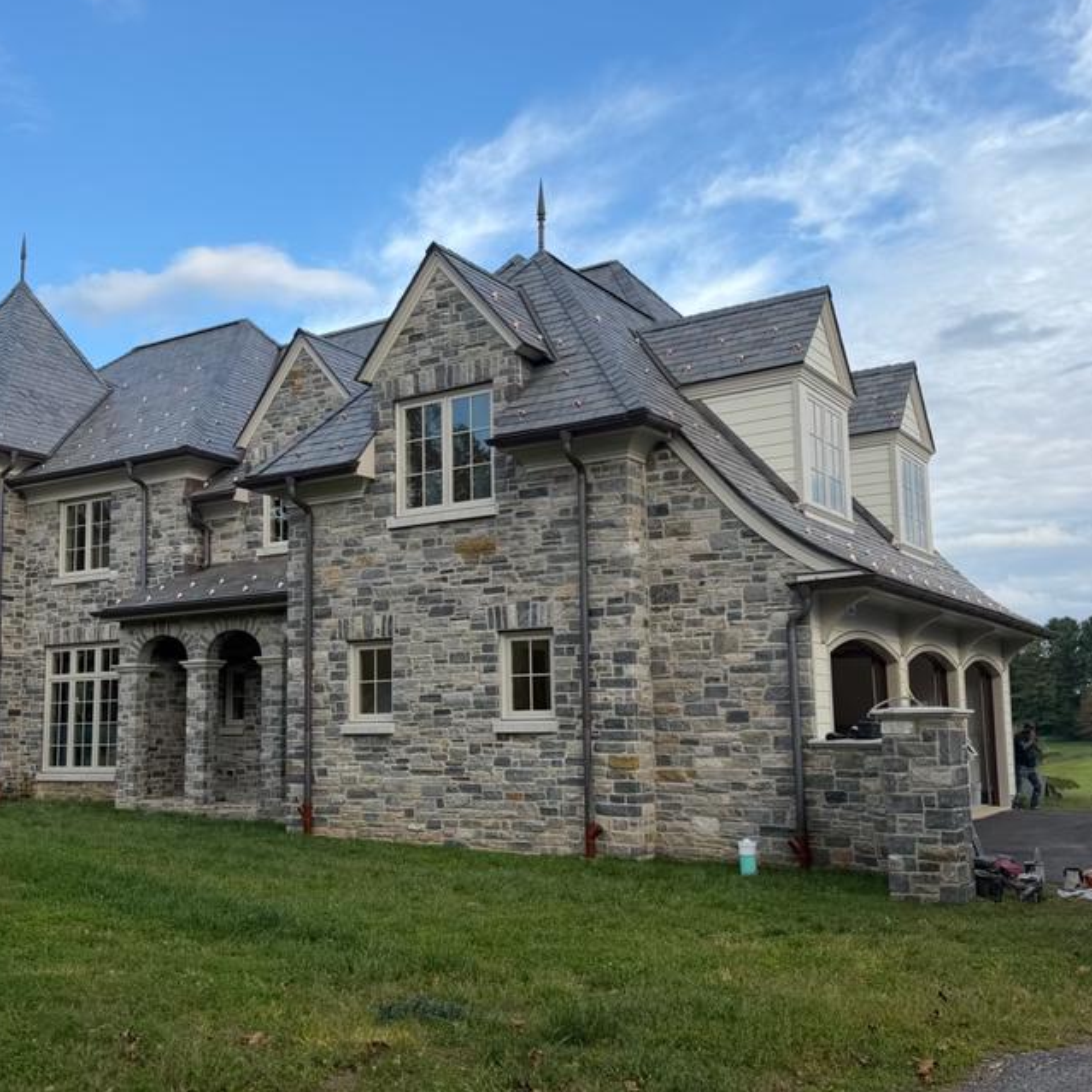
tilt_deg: +8.3
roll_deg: +0.6
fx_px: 1213
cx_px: 448
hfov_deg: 48.2
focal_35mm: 34
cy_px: 574
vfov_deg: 48.4
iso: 80
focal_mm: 6.76
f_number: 1.78
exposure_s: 1/1855
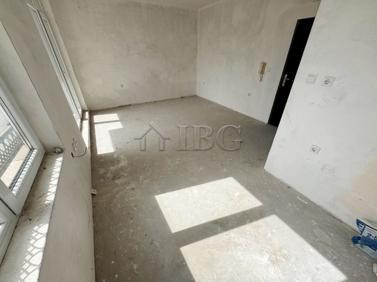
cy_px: 141
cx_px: 188
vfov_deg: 85.6
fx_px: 152
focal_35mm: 14
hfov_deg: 102.1
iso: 40
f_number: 2.2
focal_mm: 2.22
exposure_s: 1/821
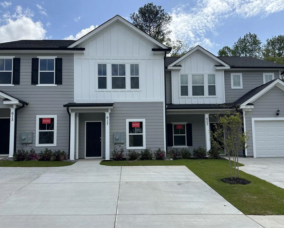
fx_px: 244
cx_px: 139
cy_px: 123
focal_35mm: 29
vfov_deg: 49.9
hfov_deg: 60.4
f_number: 1.78
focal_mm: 6.86
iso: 80
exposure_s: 1/4348
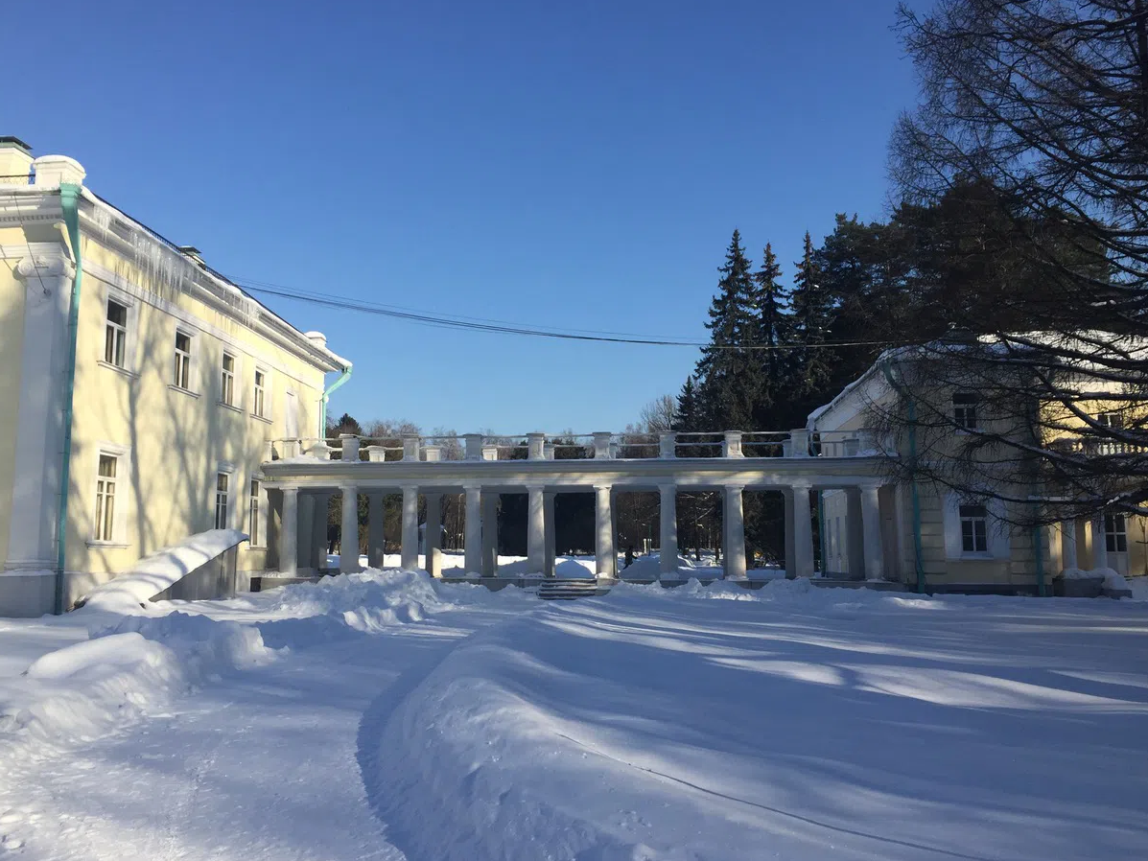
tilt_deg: +7.2
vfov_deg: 45.4
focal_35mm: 31
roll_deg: +1.0
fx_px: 1028
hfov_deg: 58.3
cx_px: 541
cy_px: 425
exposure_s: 1/2083
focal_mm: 4.15
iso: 32
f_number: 2.2
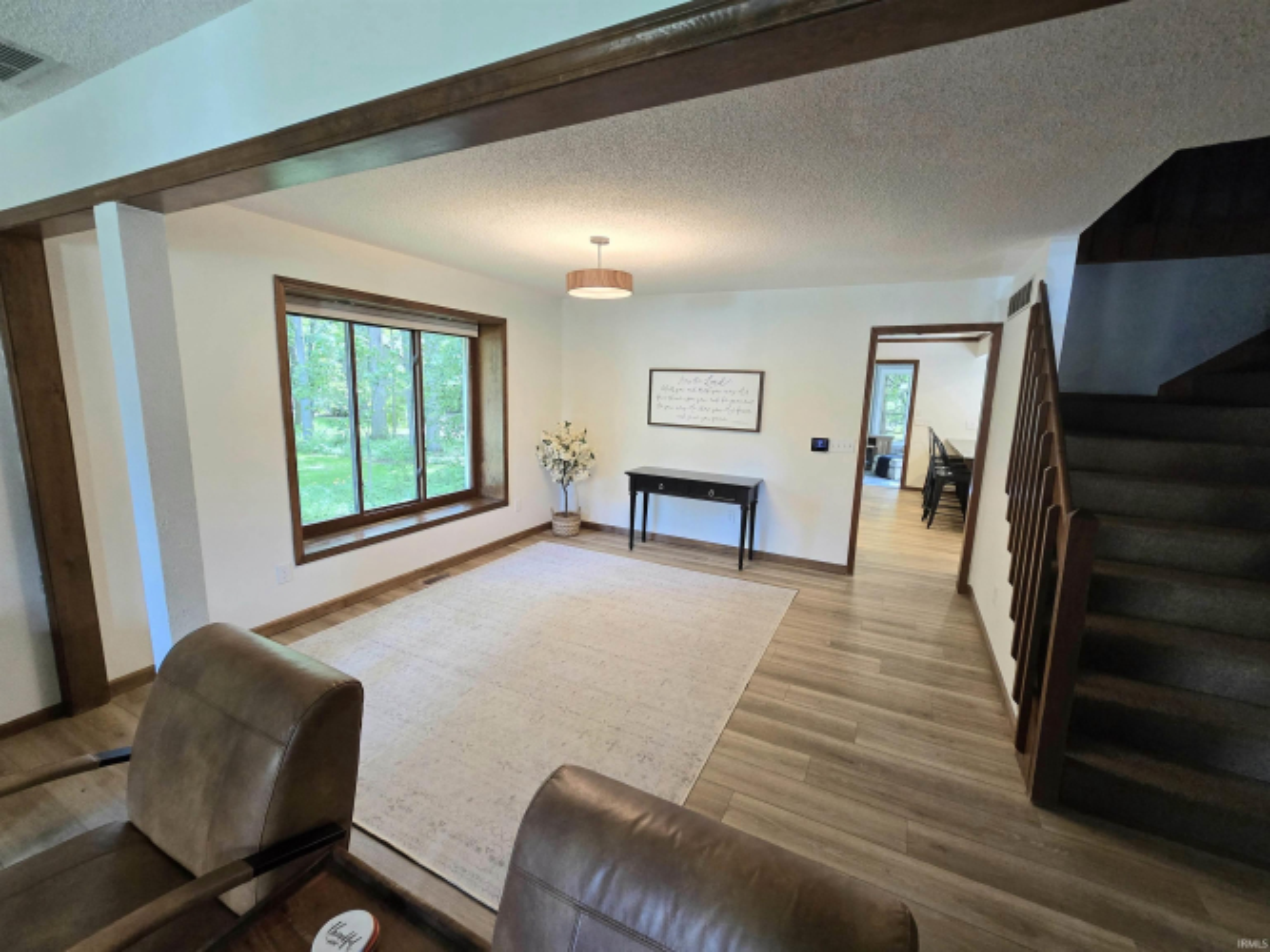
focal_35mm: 13
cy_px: 476
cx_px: 635
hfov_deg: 106.2
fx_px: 477
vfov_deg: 89.9
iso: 250
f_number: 2.2
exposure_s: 1/60.2
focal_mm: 2.2
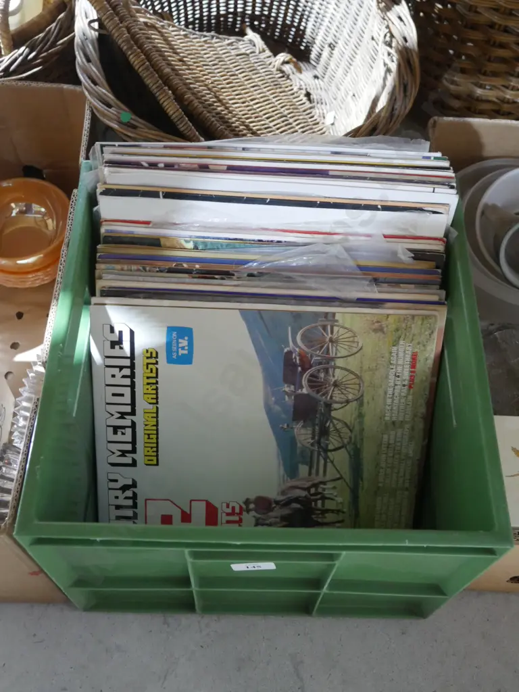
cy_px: 346
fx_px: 760
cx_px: 260
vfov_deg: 49.0
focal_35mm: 38
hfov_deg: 37.7
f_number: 4.1
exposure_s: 1/30
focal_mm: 19
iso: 3200
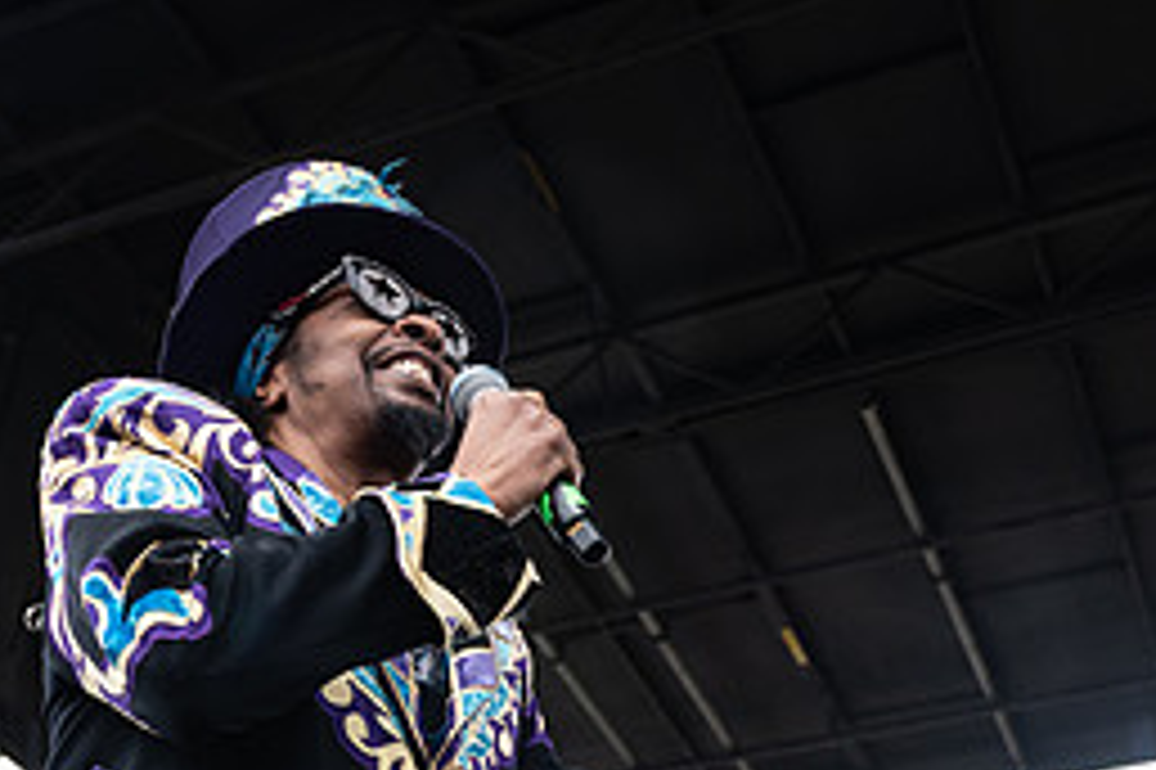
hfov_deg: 34.4
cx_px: 700
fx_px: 1861
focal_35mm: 58
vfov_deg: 22.6
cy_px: 733
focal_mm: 24
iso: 400
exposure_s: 1/200
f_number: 4
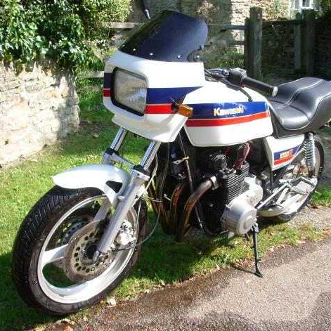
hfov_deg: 39.9
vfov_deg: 40.0
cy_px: 167
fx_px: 454
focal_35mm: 42
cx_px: 189
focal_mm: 5.8
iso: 80
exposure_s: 1/160
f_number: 4.3
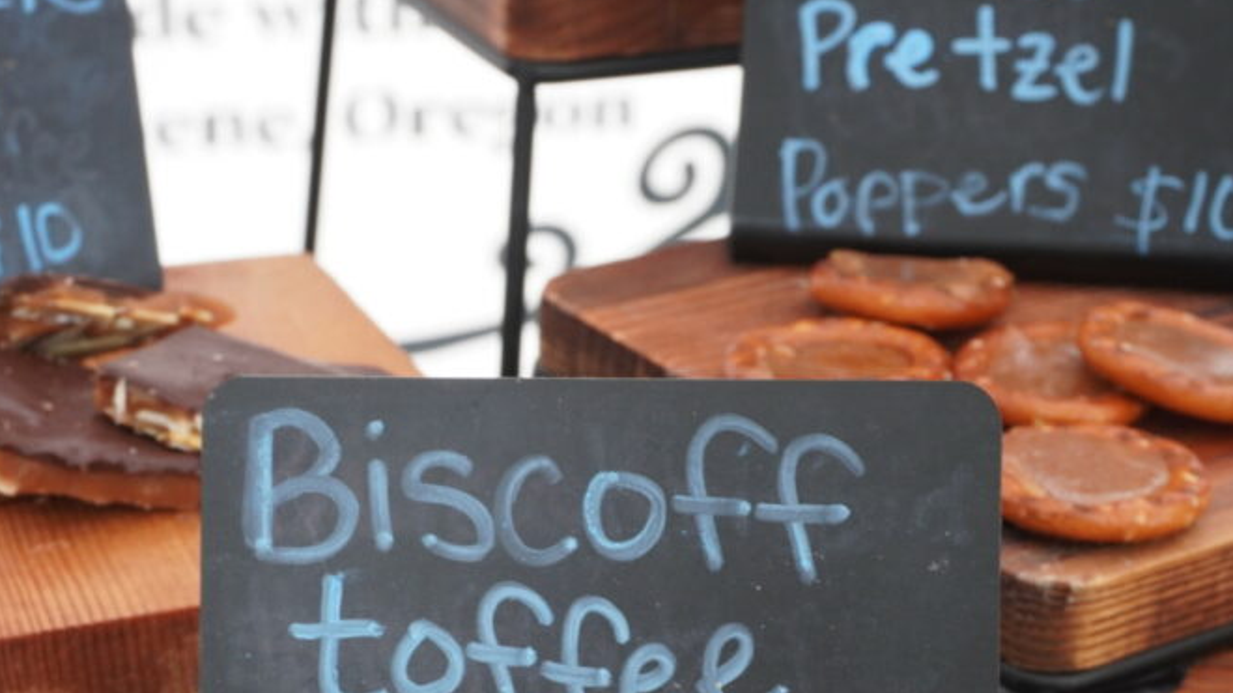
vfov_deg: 15.3
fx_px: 2550
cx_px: 587
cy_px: 615
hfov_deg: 27.2
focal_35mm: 78
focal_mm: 32
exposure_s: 1/60
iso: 640
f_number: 11
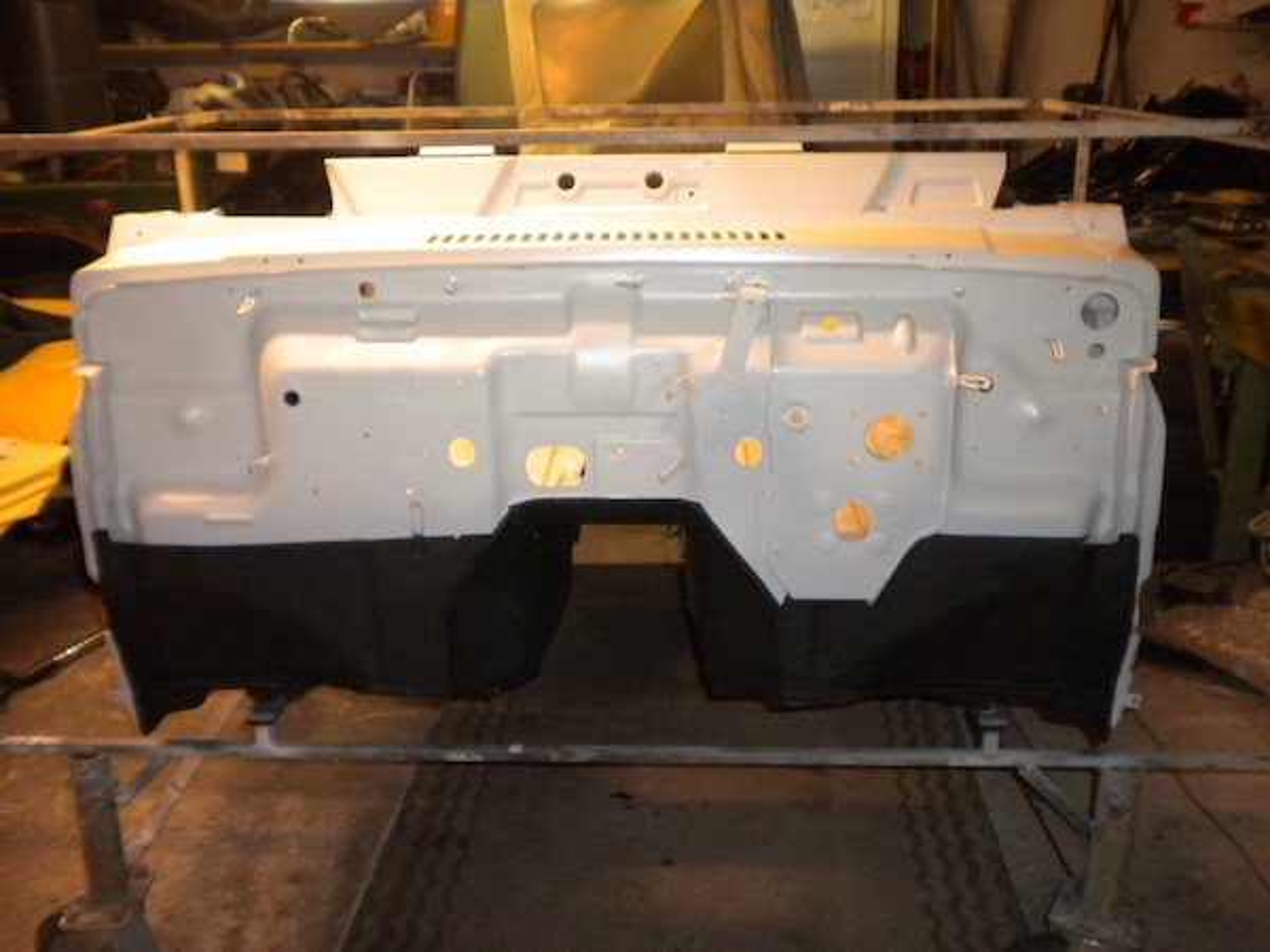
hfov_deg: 52.6
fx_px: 1284
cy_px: 476
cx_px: 635
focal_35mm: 35
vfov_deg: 40.7
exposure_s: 1/30
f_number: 3.1
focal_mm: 6.3
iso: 400
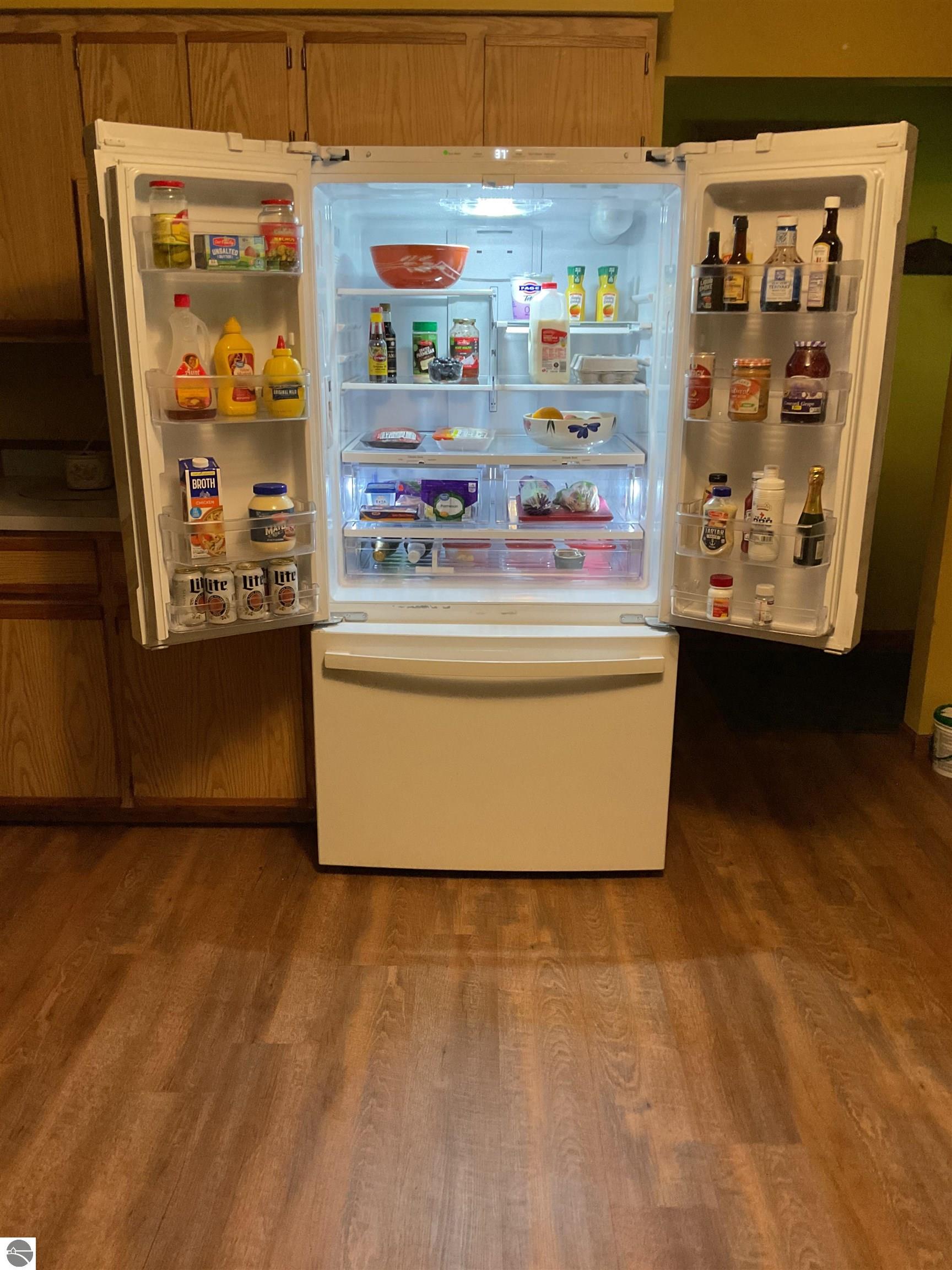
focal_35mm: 29
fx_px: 1063
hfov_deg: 48.2
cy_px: 635
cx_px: 476
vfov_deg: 61.7
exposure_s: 1/60
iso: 200
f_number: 1.8
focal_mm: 3
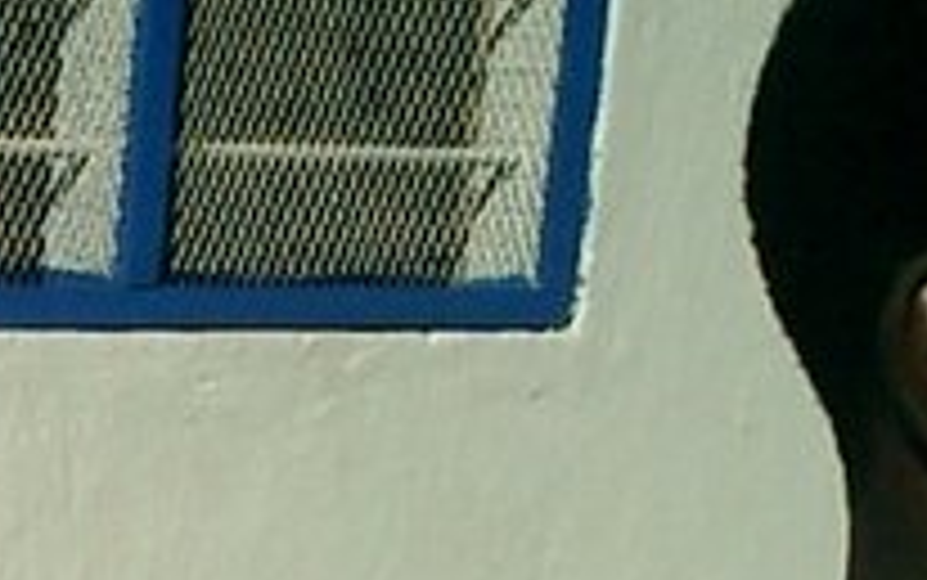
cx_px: -1220
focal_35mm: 190
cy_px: 1569
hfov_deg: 9.8
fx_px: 4803
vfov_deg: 6.5
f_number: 3.2
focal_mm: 7.5
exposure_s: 1/3200
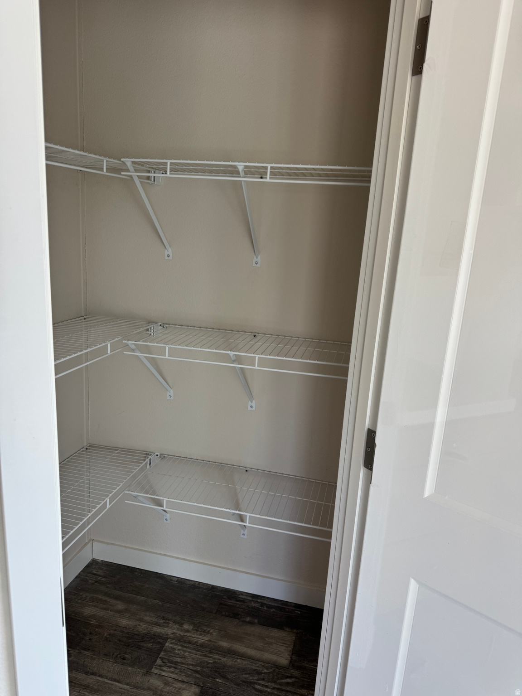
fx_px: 483
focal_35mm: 24
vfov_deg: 71.6
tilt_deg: -15.3
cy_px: 348
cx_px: 261
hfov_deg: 56.8
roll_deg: -2.8
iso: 64
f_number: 1.78
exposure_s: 1/121
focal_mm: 6.76
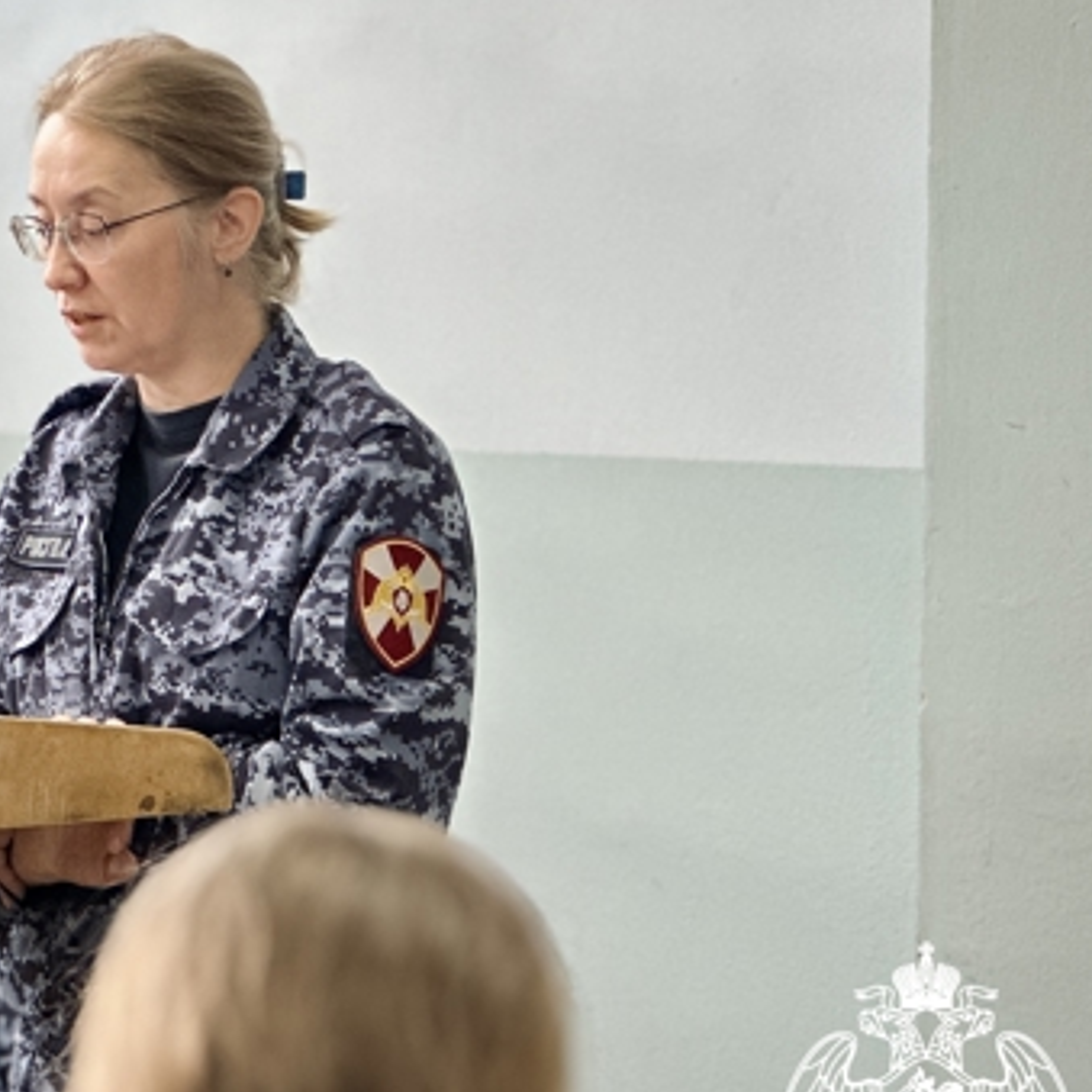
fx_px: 4783
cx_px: 50
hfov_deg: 12.9
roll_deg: -0.8
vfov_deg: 13.0
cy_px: 486
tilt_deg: -1.1
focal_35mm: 134
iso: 160
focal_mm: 9
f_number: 2.8
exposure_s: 1/100
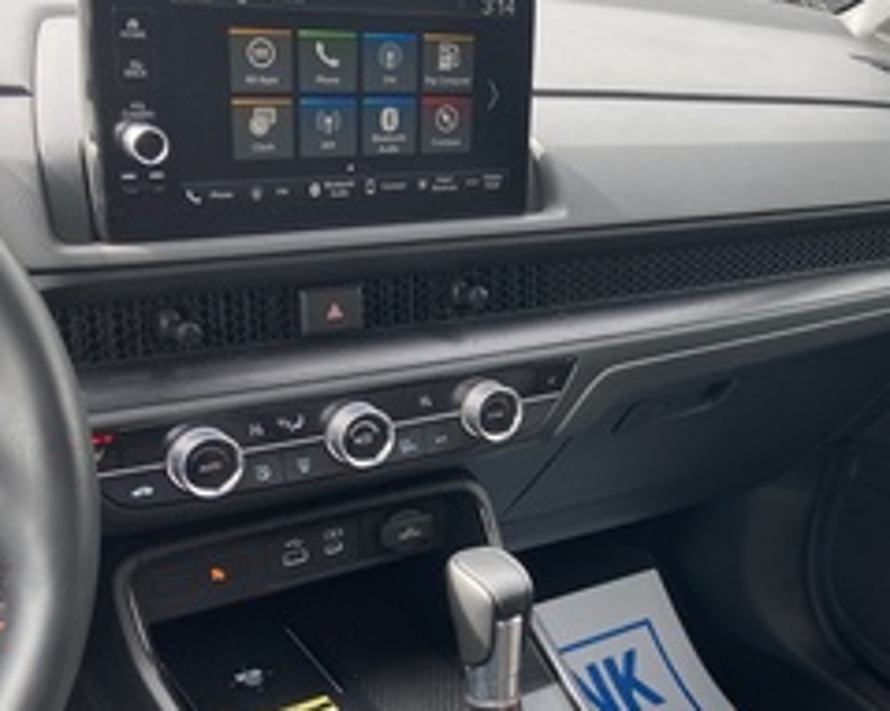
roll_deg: -13.1
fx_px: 1264
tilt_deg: -27.5
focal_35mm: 48
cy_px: 478
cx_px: 704
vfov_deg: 31.2
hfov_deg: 37.5
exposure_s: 1/121
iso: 32
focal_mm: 3.99
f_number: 1.8
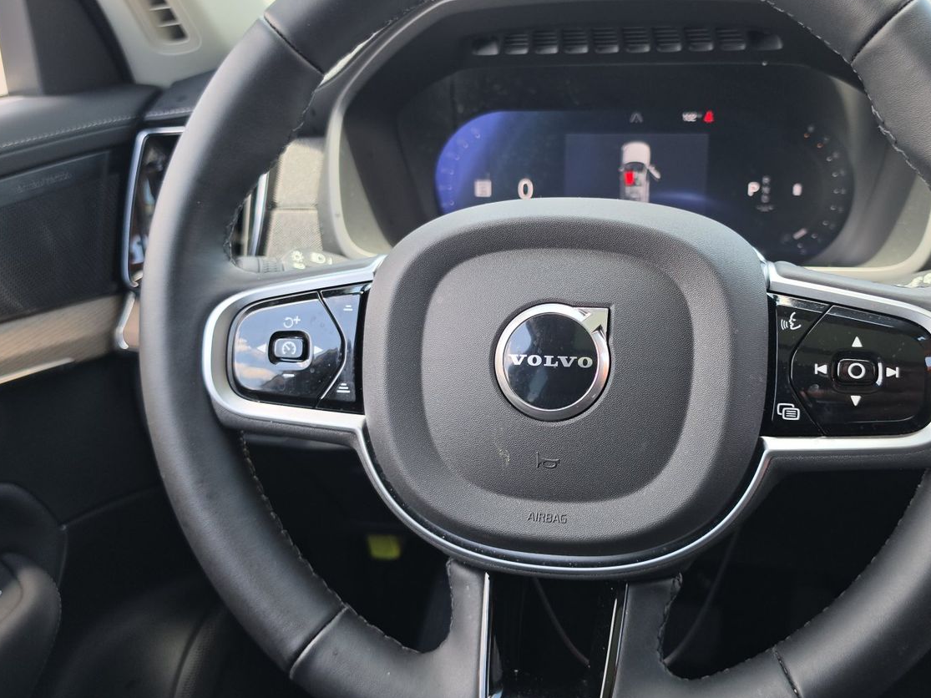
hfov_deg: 55.1
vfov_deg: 42.9
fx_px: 887
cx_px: 537
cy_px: 327
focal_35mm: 33
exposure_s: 1/138
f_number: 1.4
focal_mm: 6.5
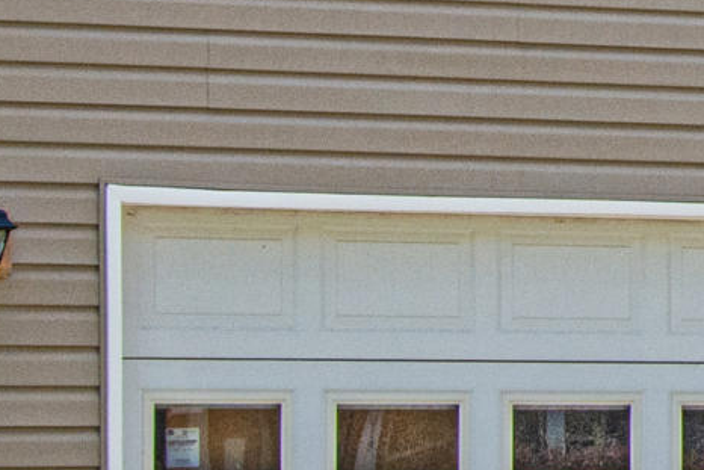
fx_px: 3775
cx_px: 1231
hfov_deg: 10.1
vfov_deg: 7.0
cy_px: -204
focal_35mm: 193
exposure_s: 1/400
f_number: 10
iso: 320
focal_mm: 20
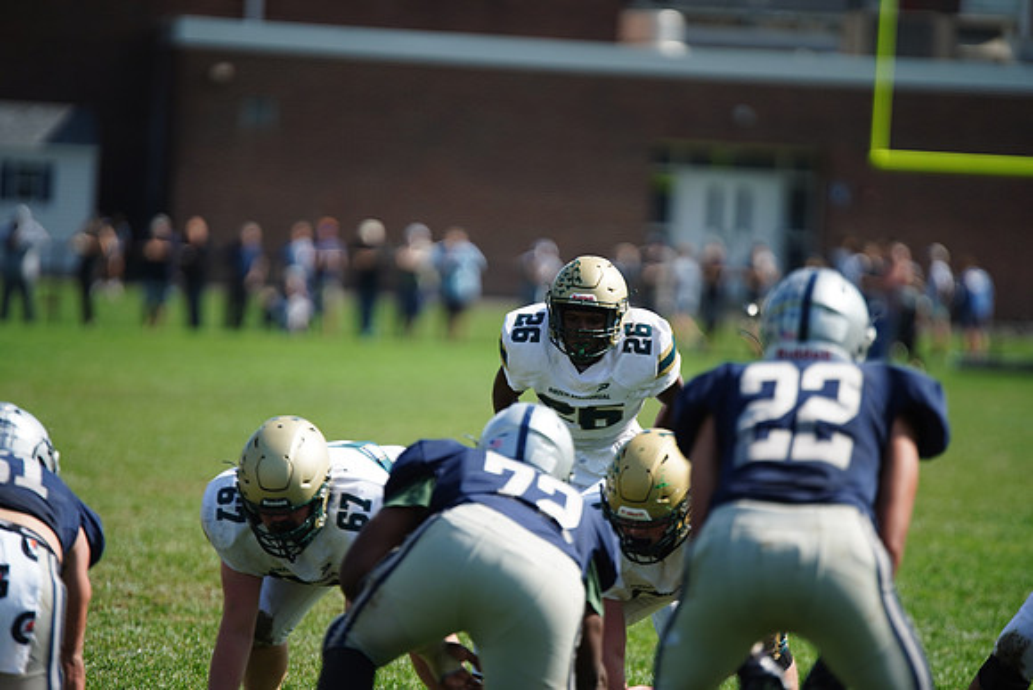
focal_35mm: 300
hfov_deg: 6.9
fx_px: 8610
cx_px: 516
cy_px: 345
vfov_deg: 4.6
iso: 400
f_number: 2.8
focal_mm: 300
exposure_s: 1/4000
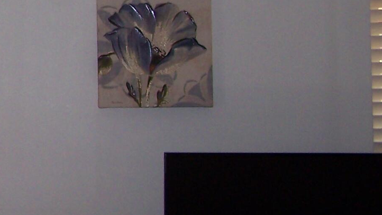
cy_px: 7
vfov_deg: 8.8
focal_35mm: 137
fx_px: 1388
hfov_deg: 14.6
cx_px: -189
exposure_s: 1/60
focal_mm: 6.3
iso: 80
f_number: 2.8
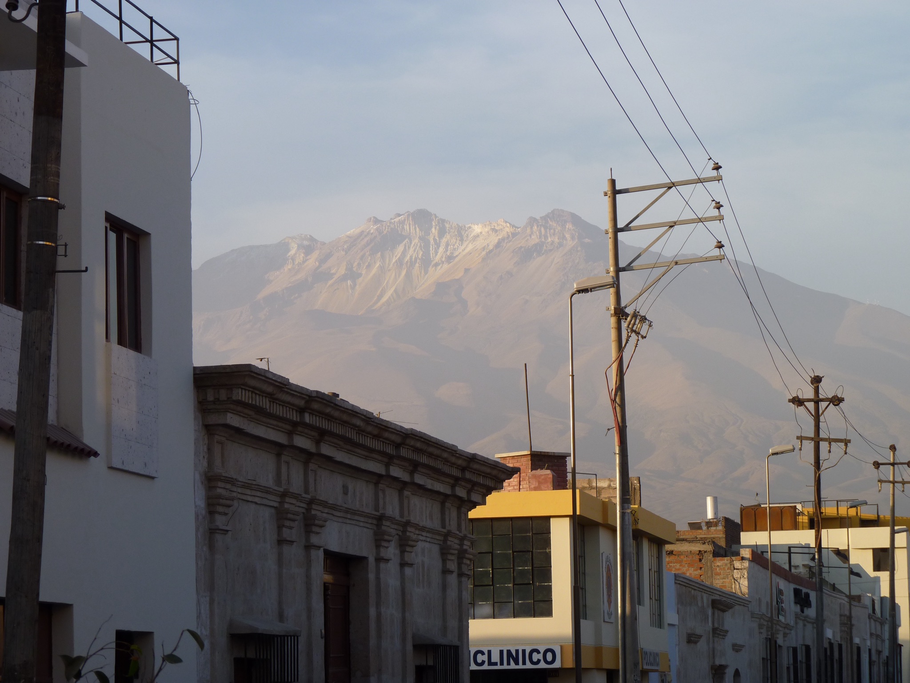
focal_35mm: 122
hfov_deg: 16.1
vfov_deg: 12.1
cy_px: 342
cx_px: 455
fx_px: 3207
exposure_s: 1/250
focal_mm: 21.6
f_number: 4.5
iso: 80
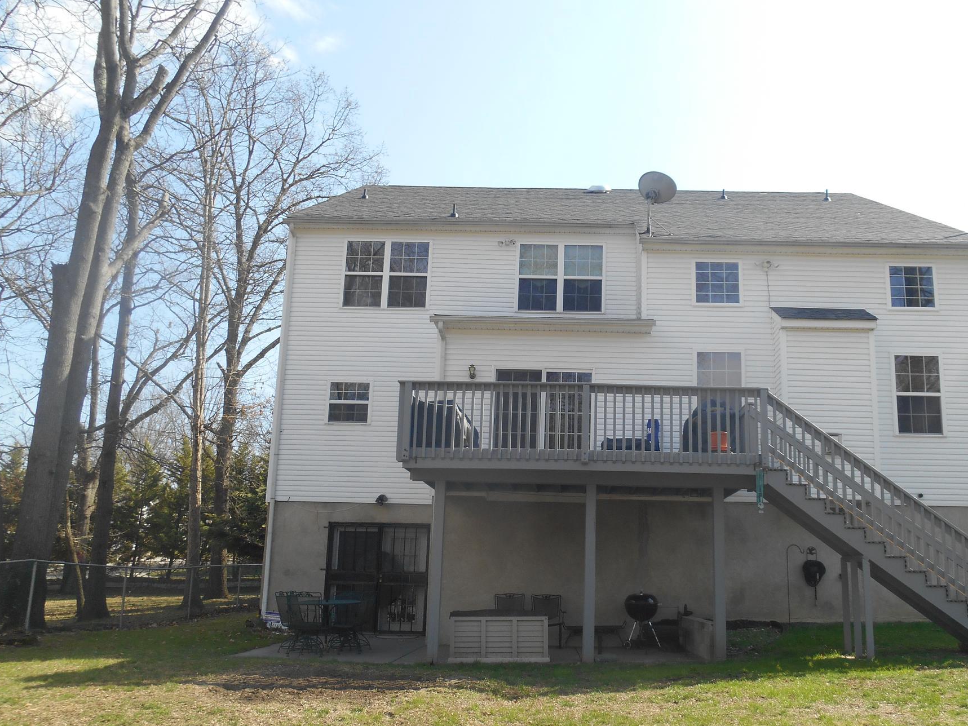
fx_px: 867
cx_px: 562
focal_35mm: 31
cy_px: 406
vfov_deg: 45.4
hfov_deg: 58.0
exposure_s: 1/400
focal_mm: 4.7
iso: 80
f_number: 3.4
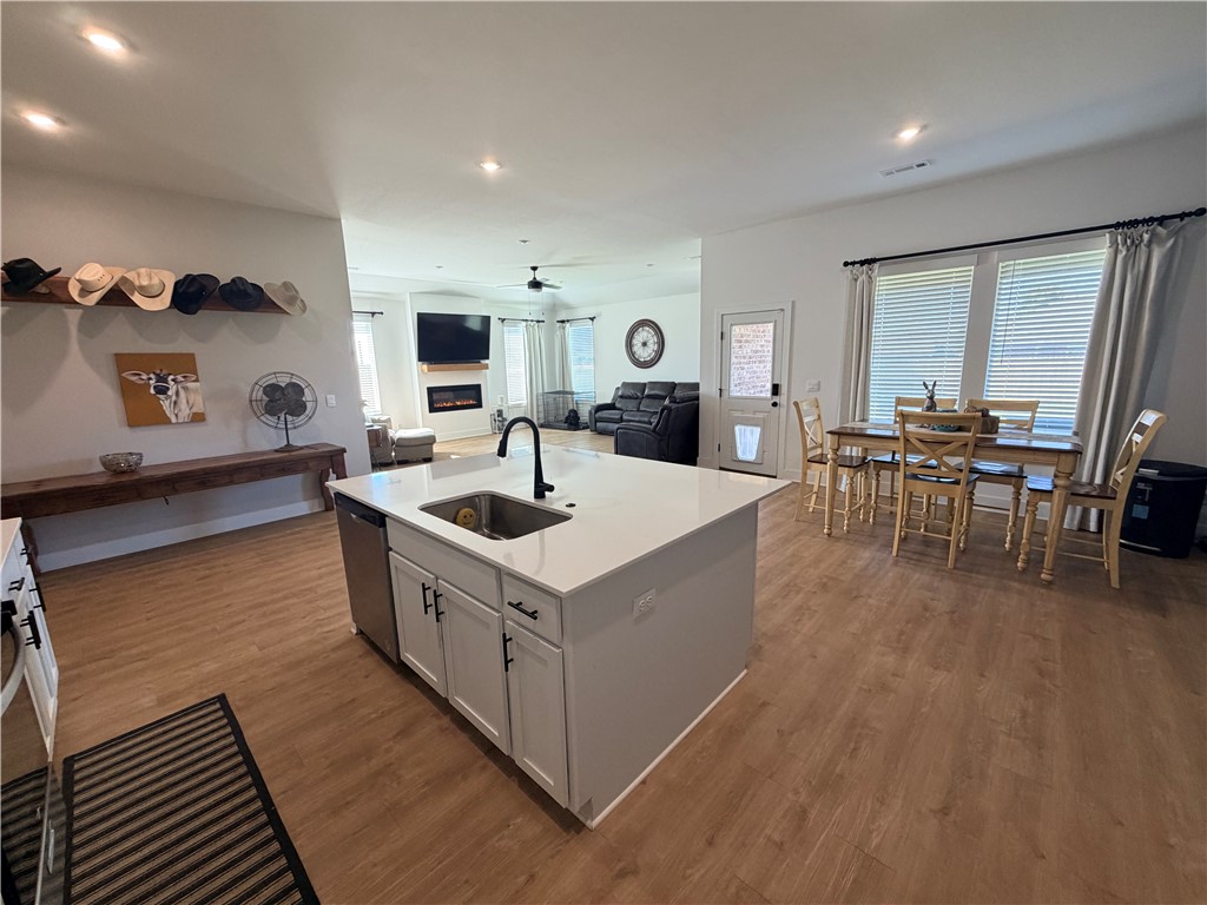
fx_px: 488
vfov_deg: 85.7
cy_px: 452
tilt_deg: -11.0
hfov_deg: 102.1
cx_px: 604
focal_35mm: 14
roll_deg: +1.8
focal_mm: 2.22
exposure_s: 1/120
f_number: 2.2
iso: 250
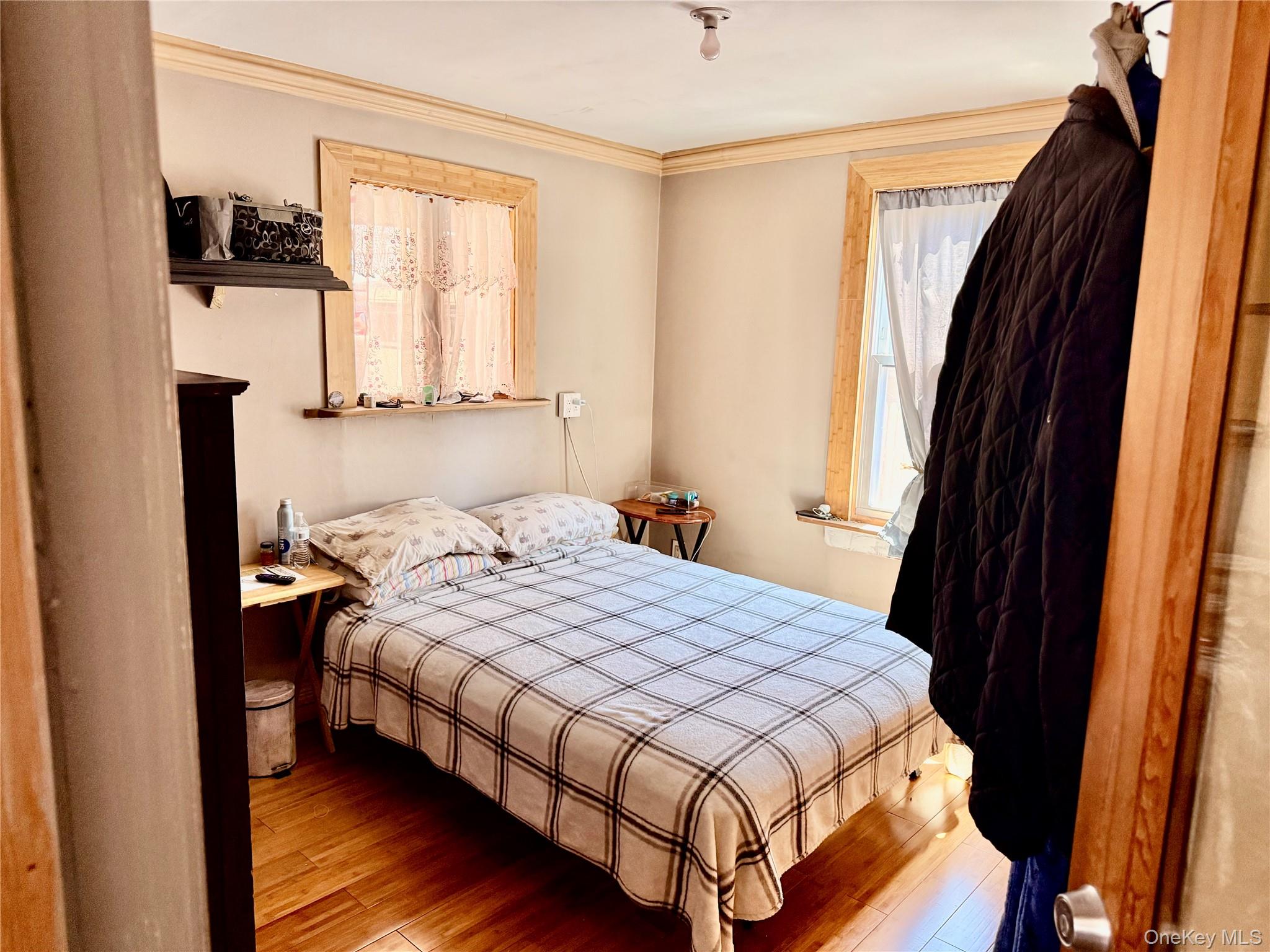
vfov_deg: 56.8
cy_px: 476
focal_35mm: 24
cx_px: 635
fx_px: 881
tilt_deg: -8.8
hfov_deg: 71.6
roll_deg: -1.6
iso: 250
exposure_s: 1/60
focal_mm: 6.76
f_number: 1.78
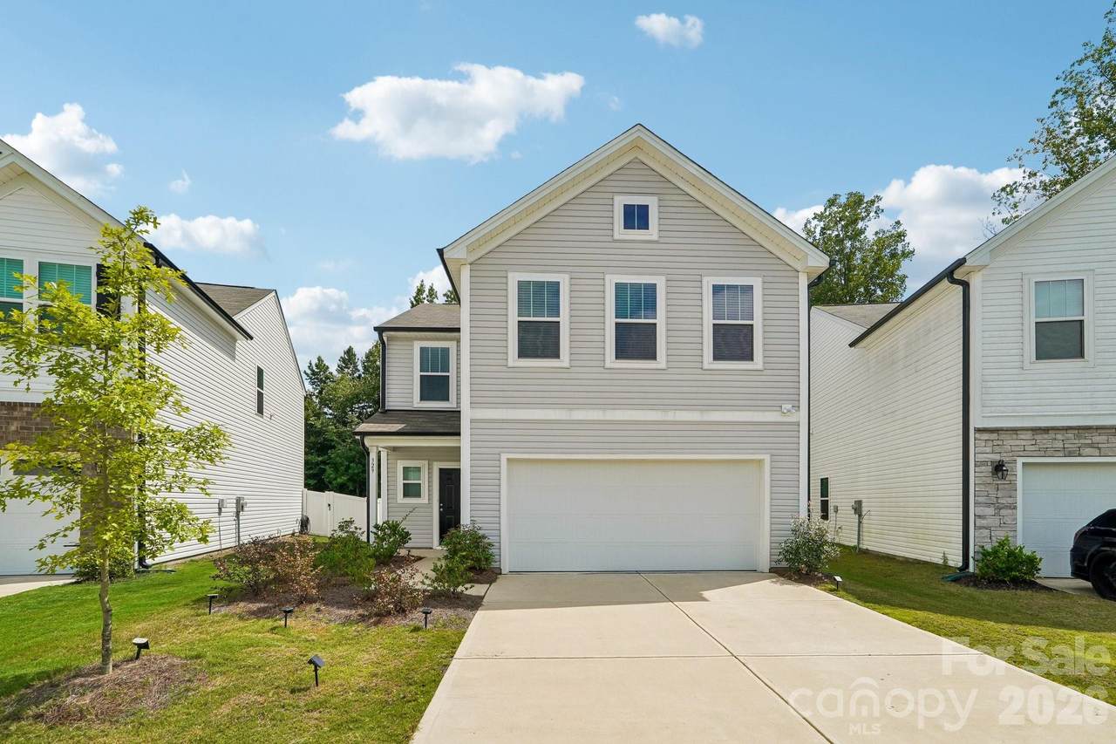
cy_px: 372
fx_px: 465
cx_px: 558
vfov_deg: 77.3
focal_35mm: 15
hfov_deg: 100.4
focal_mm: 10
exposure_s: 1/250
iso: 100
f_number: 8
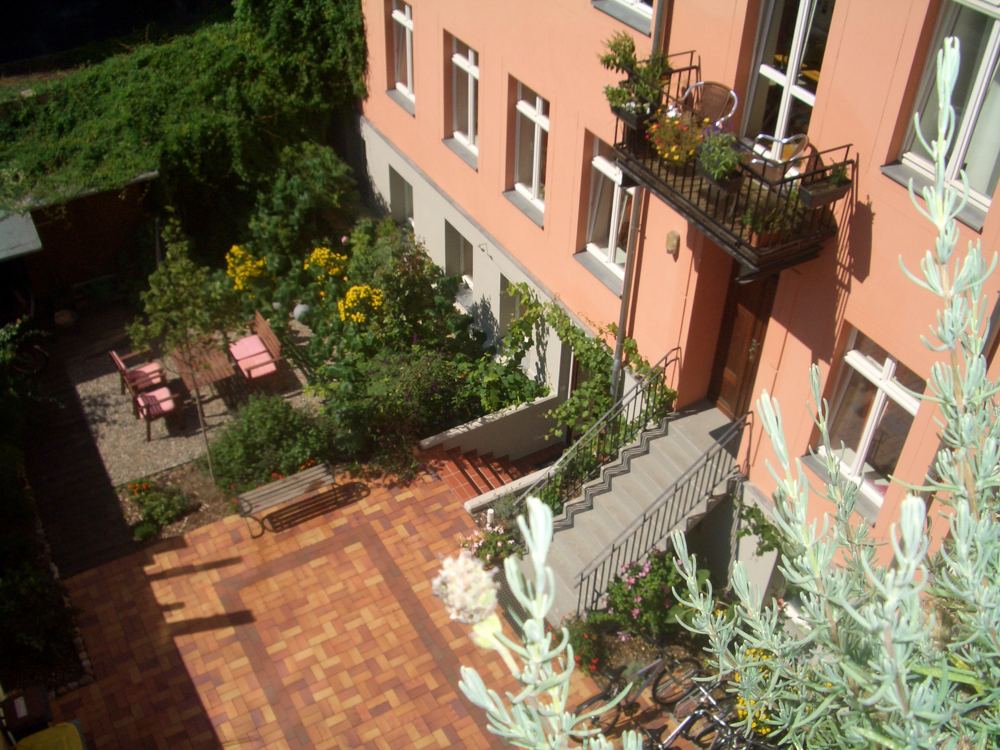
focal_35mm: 35
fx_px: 1011
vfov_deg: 40.7
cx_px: 500
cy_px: 375
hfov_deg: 52.6
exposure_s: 1/640
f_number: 4.3
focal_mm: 5.8
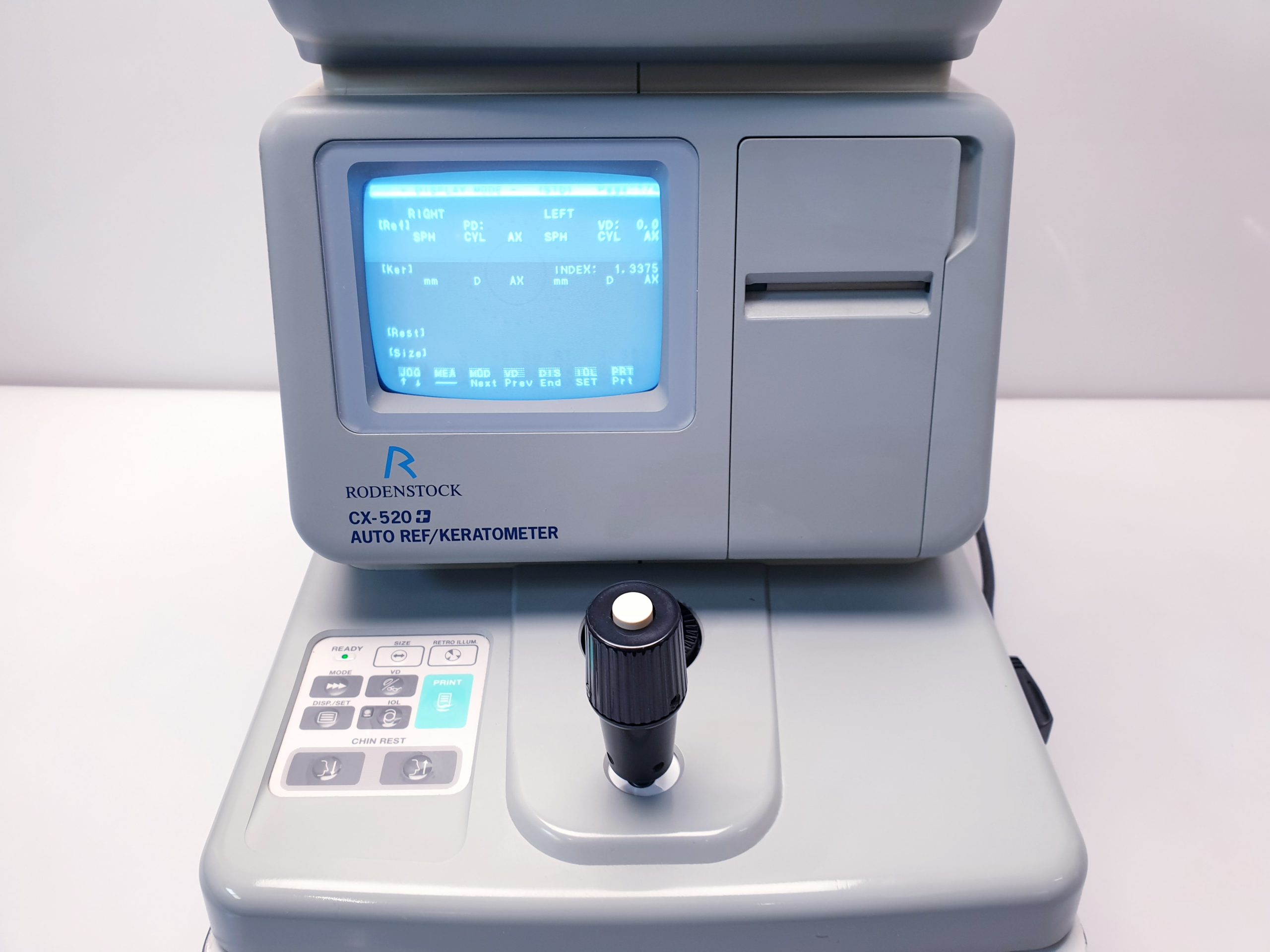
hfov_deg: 67.3
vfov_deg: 53.1
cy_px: 476
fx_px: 954
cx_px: 635
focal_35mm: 26
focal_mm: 4.3
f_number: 2.4
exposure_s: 1/50
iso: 80
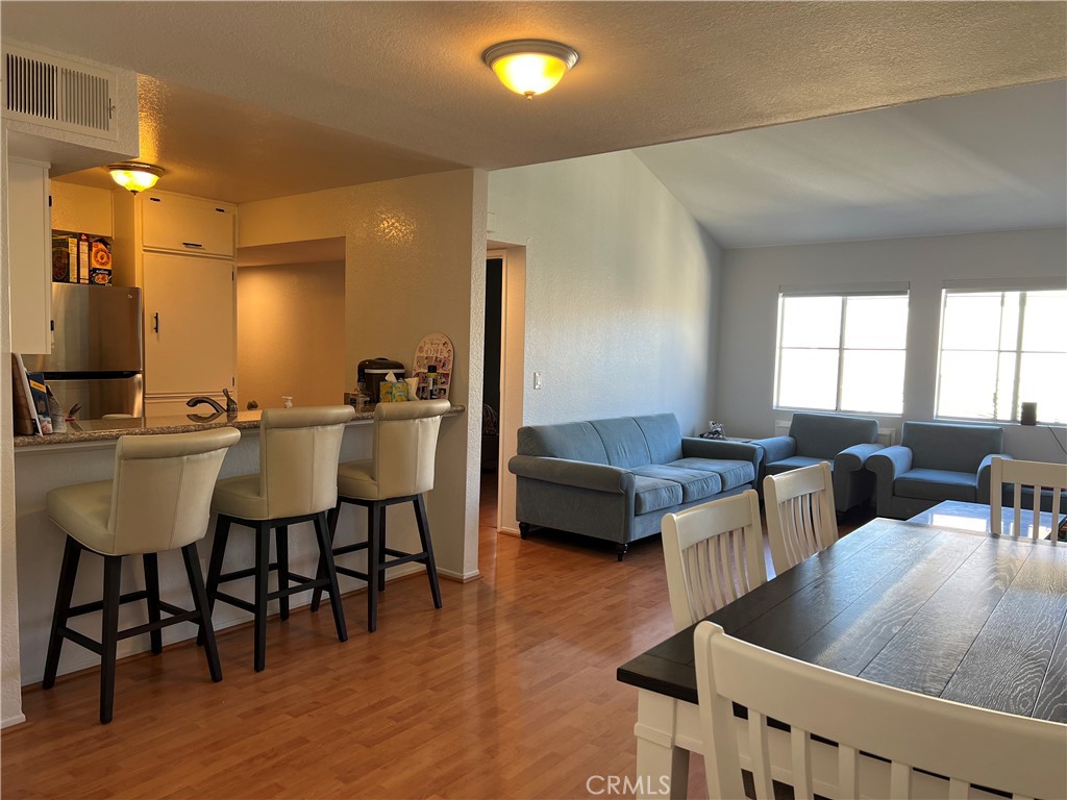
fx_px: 801
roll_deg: -1.3
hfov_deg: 67.3
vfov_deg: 53.1
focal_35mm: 26
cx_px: 534
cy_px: 400
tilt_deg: -4.3
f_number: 1.5
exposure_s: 1/121
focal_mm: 5.7
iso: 100
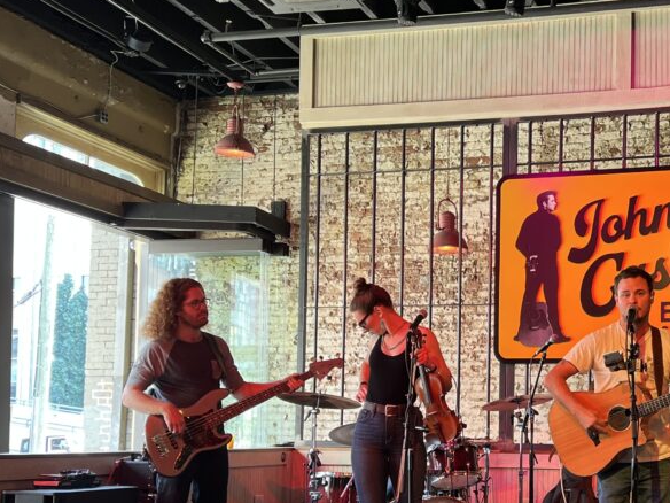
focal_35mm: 57
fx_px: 1103
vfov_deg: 25.4
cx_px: 493
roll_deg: -1.6
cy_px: 362
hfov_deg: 33.2
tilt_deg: +3.4
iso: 80
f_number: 1.5
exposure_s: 1/62
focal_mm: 5.7
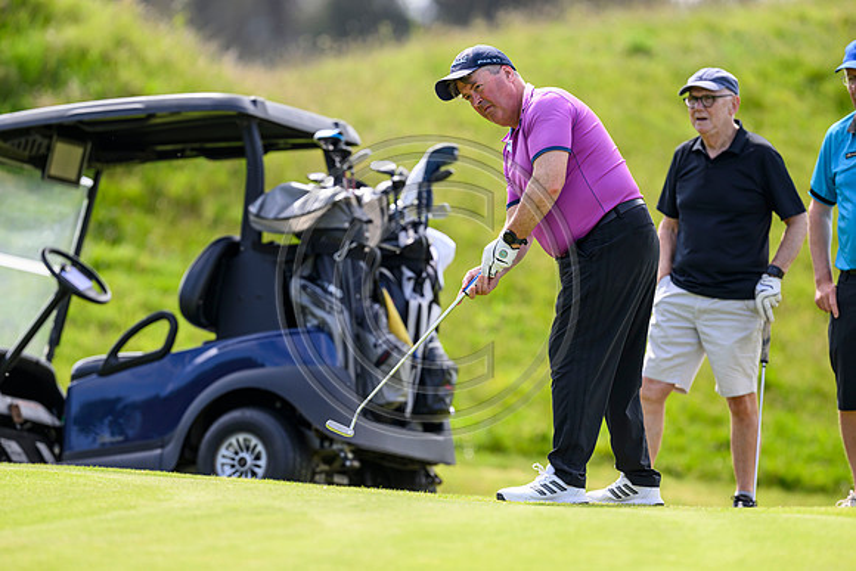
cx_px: 428
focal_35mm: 400
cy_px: 286
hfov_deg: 5.2
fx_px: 9513
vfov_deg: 3.4
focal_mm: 400
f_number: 4
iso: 500
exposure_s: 1/2000
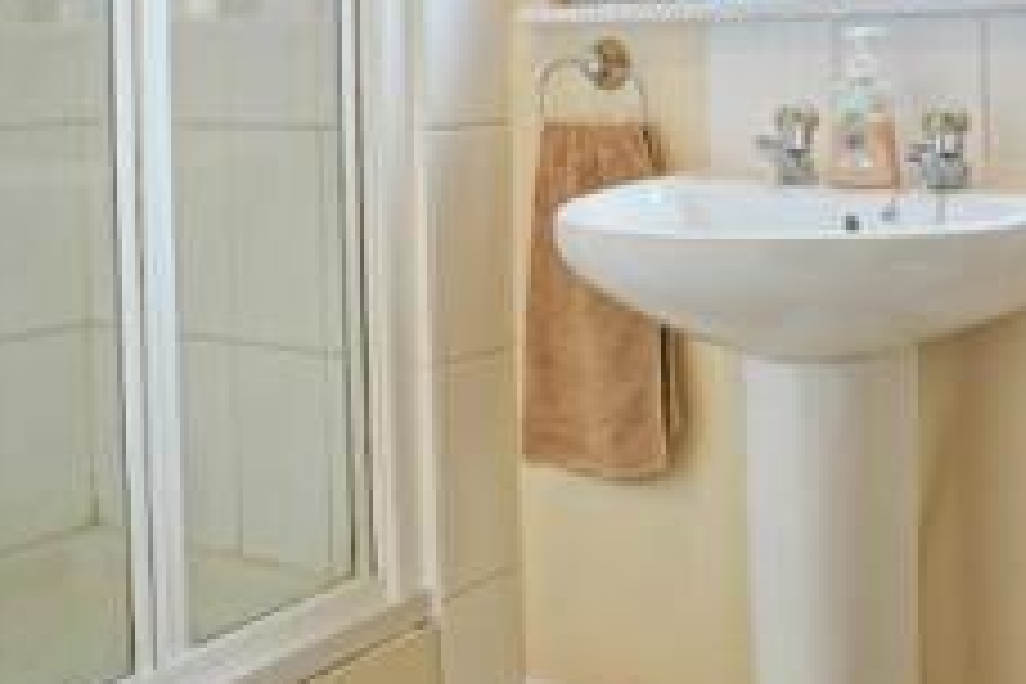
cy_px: 70
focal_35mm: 46
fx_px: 1311
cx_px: 961
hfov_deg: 39.1
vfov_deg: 28.2
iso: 100
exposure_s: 1/40
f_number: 3.2
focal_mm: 16
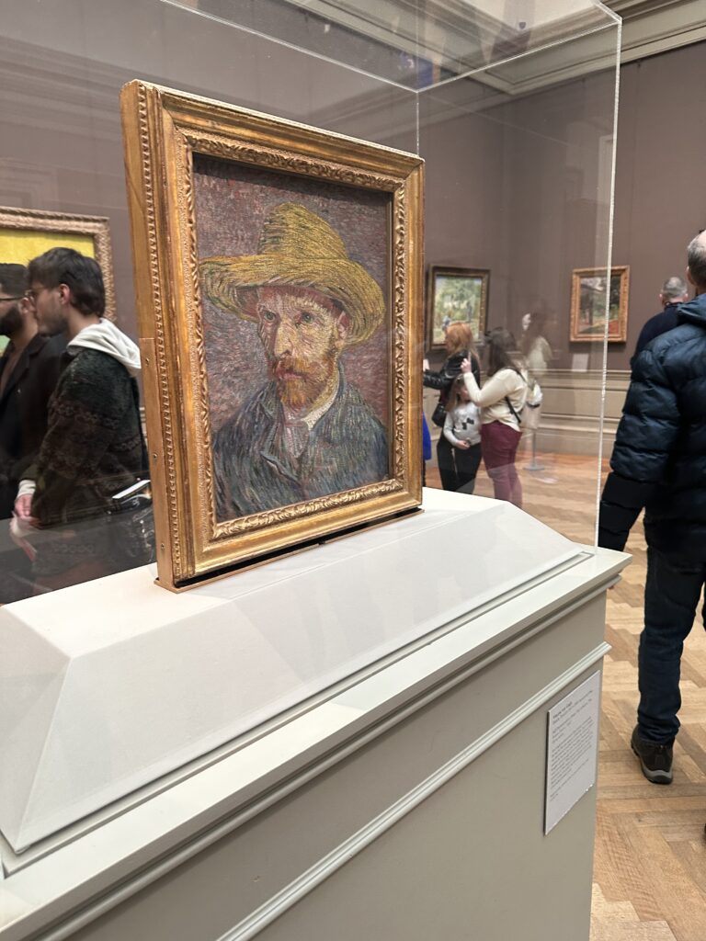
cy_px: 470
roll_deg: +1.8
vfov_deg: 71.6
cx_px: 353
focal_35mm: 24
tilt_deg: -10.2
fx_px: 653
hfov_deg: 56.8
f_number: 1.78
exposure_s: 1/60
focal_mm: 6.86
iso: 250
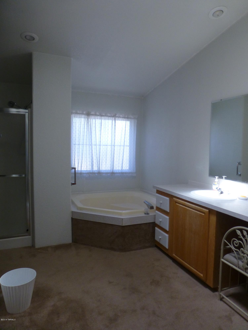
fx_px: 229
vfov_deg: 71.6
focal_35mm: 24
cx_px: 124
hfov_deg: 56.8
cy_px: 165
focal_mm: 4.3
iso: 250
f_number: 3.3
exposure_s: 1/60
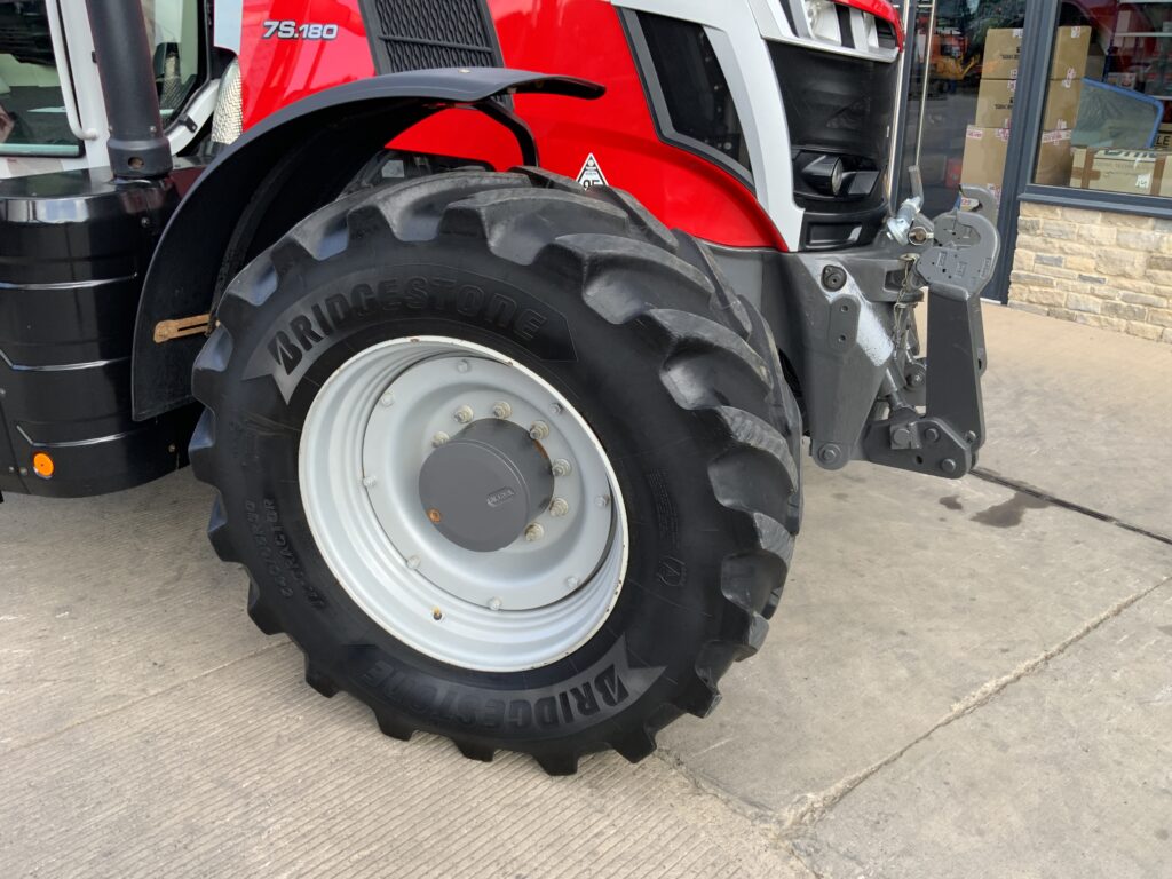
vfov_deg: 48.2
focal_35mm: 29
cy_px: 440
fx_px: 982
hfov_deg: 61.7
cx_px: 586
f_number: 1.8
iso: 16
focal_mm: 3
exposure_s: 1/176
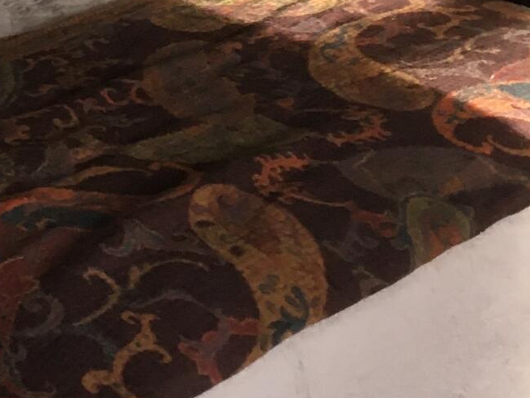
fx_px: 2037
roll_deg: -1.6
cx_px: -325
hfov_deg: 13.7
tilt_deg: -13.1
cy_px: -149
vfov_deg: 10.8
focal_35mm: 133
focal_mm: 4.15
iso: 80
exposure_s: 1/30
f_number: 2.2
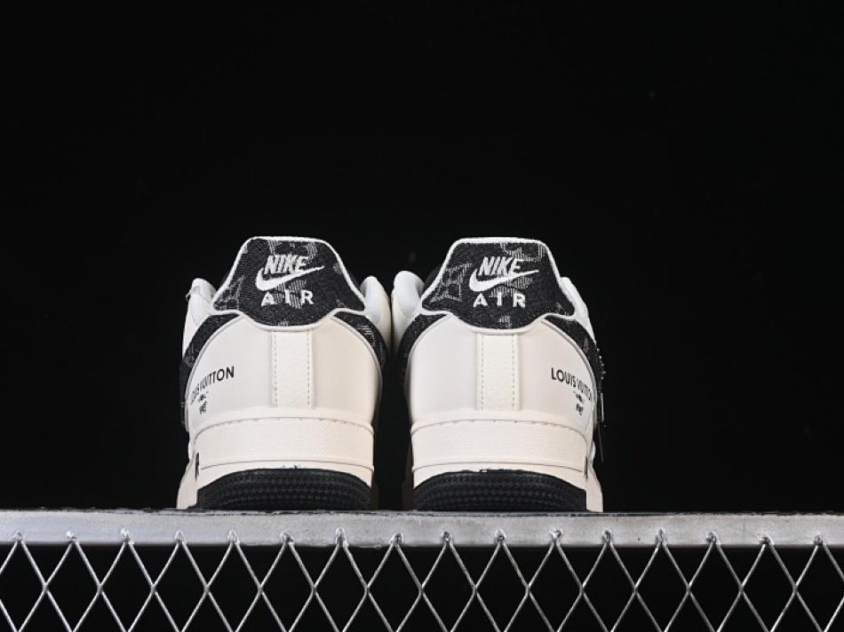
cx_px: 394
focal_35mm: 82
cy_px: 313
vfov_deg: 18.0
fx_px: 1999
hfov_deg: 23.8
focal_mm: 50
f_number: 8
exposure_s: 1/80
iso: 160
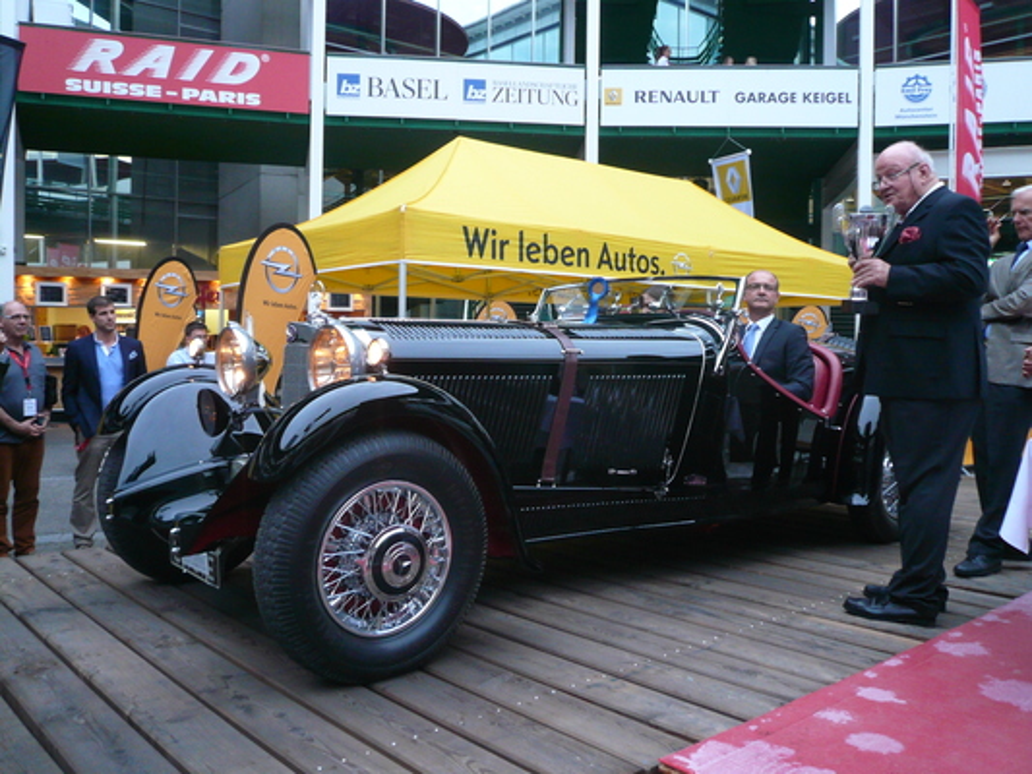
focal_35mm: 30
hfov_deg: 60.0
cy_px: 387
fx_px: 895
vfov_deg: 46.8
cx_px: 516
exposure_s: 1/15
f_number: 2.9
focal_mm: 4.9
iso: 200
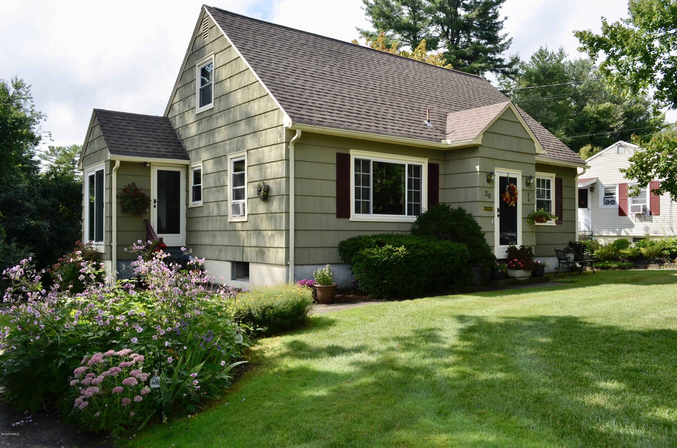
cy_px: 224
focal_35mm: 30
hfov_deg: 62.0
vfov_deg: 43.4
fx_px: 563
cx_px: 338
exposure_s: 1/200
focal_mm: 20
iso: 100
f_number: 7.1
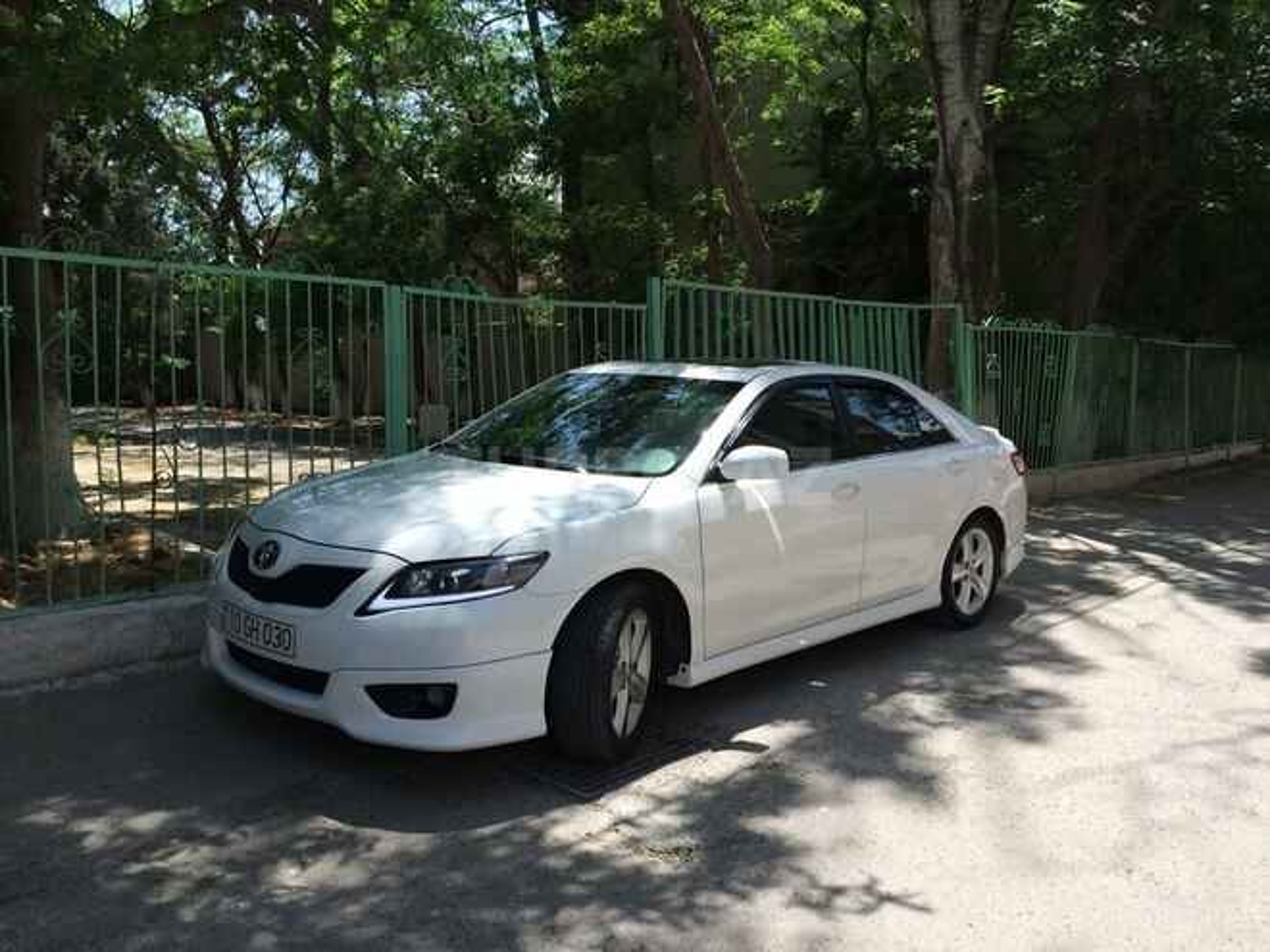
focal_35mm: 29
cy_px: 476
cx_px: 635
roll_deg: -0.7
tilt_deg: -8.6
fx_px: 1064
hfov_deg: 61.7
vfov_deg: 48.2
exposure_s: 1/1026
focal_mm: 4.15
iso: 32
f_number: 2.2
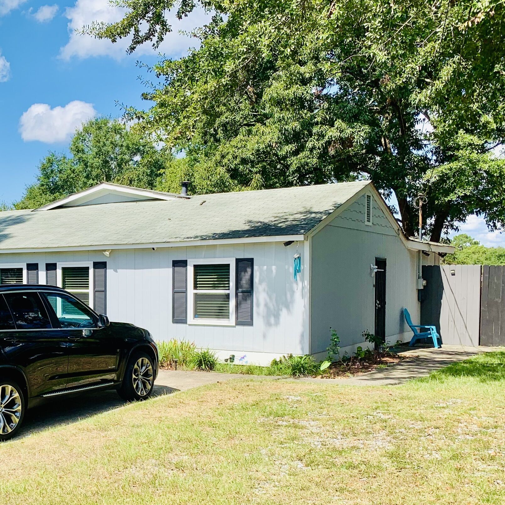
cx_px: 60
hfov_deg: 36.2
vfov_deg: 38.2
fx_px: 726
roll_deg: +1.2
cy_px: 309
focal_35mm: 44
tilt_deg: -2.0
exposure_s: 1/1748
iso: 25
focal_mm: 4.25
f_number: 1.8
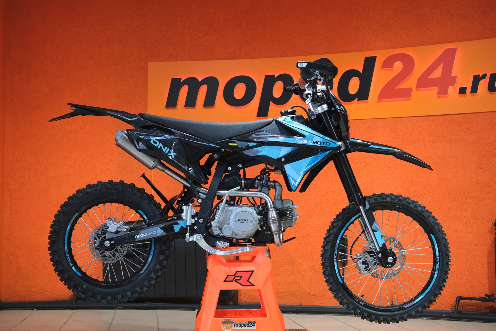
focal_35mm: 55
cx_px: 244
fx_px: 758
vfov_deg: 24.6
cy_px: 166
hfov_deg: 36.2
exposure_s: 1/100
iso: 1600
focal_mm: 35.8
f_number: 4
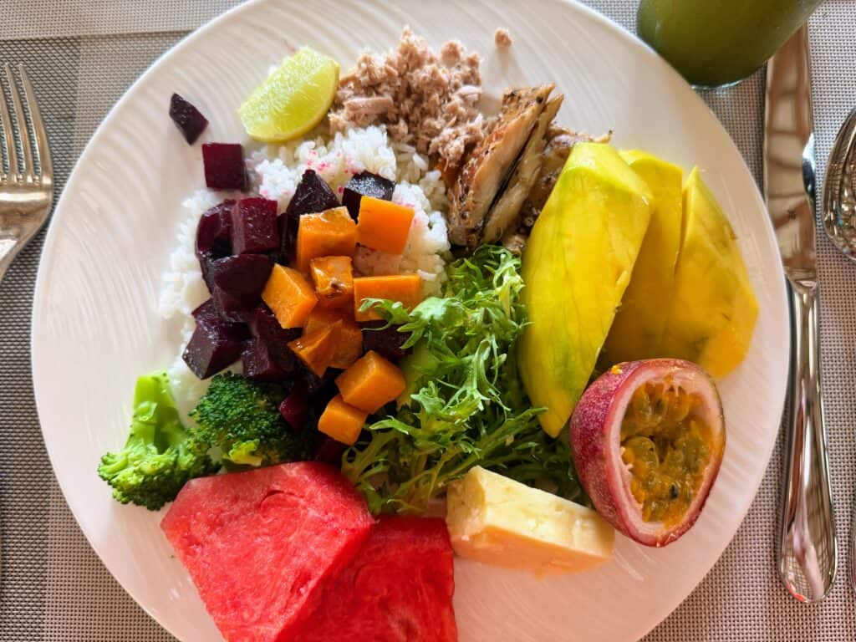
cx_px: 428
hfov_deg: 71.6
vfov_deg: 56.8
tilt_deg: -82.8
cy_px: 321
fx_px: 593
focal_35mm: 24
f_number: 1.78
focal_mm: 6.76
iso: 200
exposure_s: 1/60
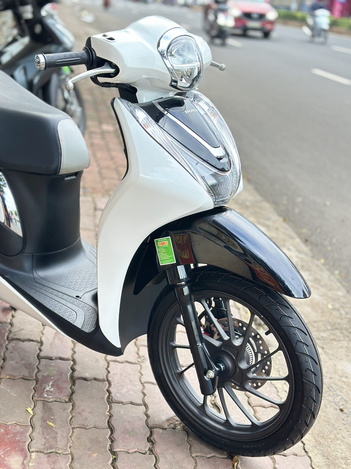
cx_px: 176
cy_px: 234
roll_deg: -6.8
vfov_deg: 39.7
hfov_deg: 30.3
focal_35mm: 48
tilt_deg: -19.3
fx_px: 649
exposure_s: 1/60
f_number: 1.78
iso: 125
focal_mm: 6.86
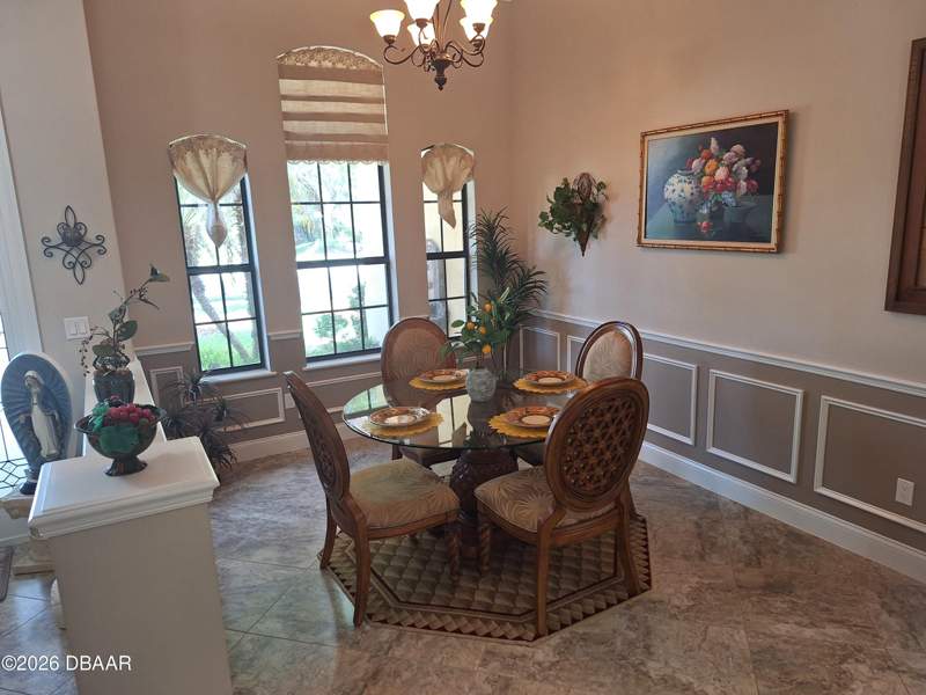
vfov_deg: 58.9
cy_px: 348
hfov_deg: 73.9
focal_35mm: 23
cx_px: 463
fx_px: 615
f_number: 1.8
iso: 64
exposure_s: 1/40
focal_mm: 5.54
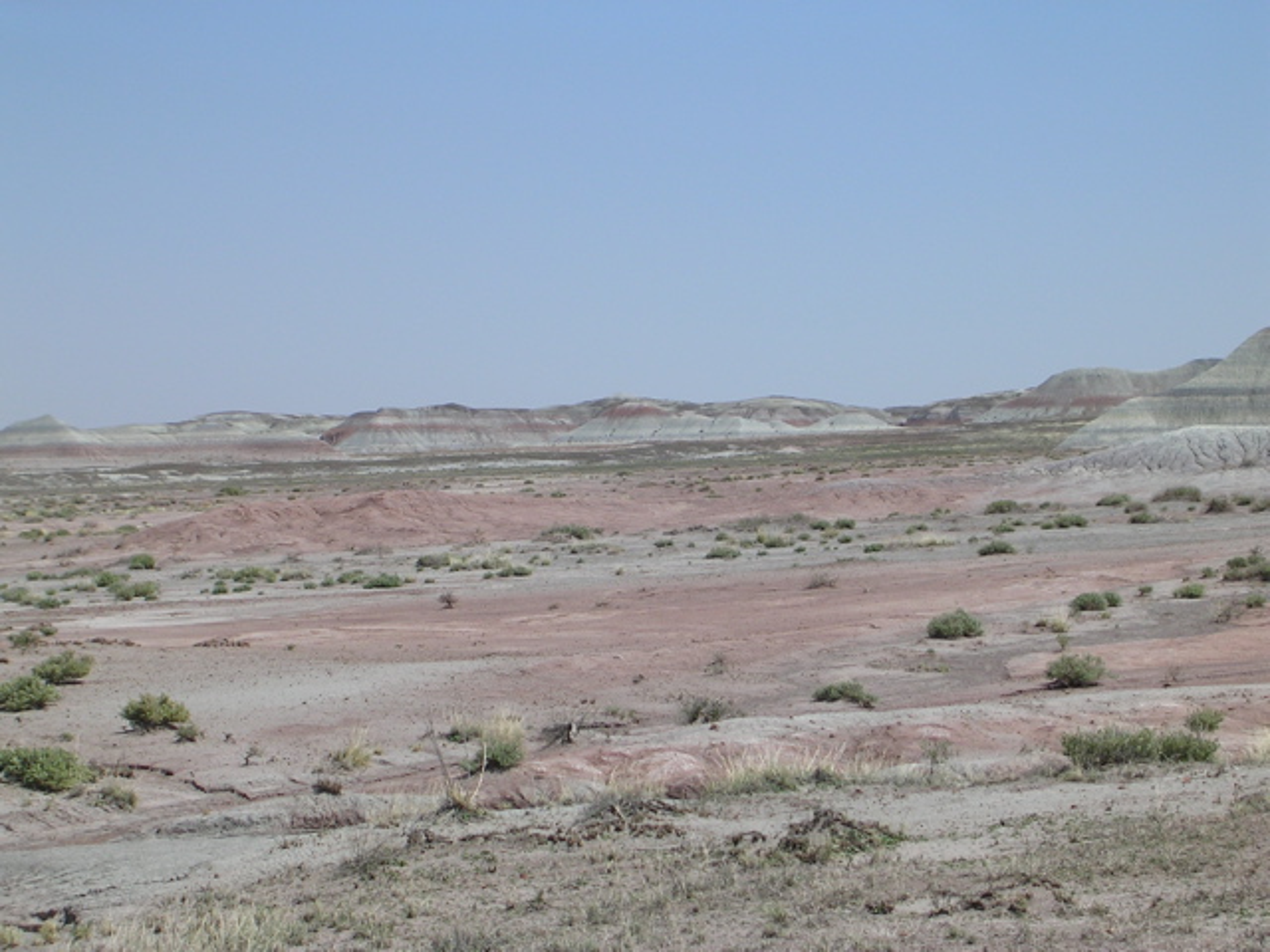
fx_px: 4219
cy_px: 476
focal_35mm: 115
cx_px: 635
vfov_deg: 12.9
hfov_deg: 17.1
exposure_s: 1/534
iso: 50
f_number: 4.9
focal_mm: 17.4
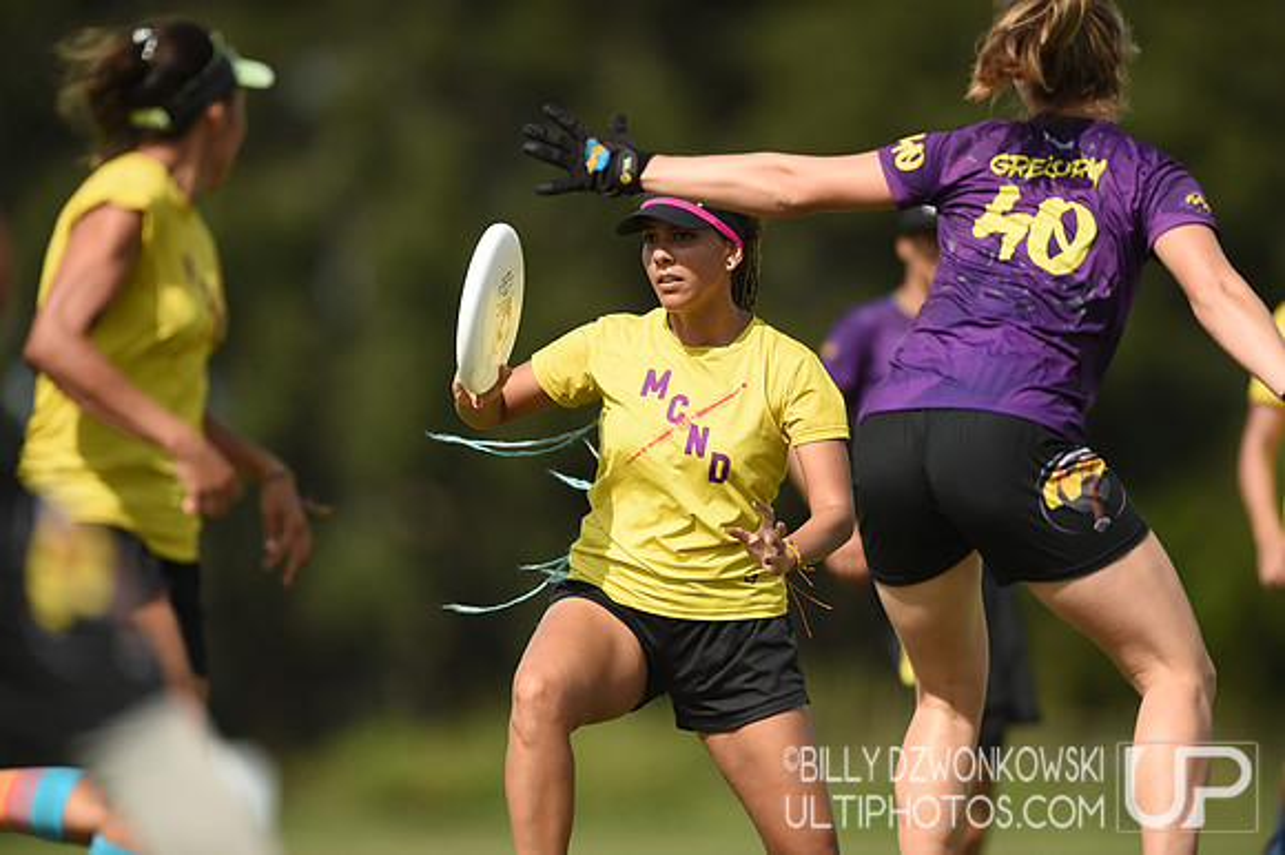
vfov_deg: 3.4
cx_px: 642
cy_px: 428
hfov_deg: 5.2
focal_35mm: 400
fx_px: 14269
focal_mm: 400
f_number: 2.8
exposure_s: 1/4000
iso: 160
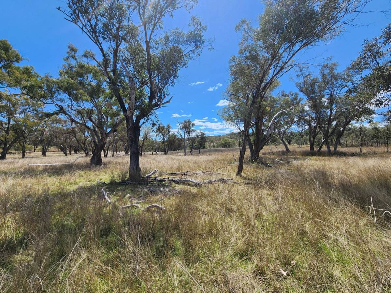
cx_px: 196
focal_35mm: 13
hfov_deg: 106.2
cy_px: 146
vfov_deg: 89.9
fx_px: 147
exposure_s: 1/1343
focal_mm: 2.2
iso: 50
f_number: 2.2
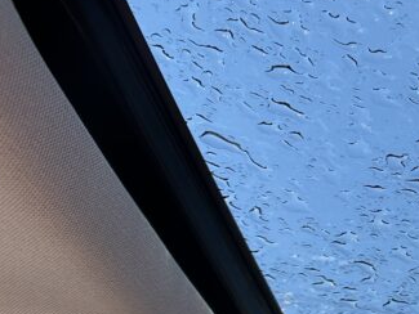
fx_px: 993
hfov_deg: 21.4
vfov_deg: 18.0
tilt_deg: +39.9
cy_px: 187
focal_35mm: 82
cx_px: 557
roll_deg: -9.2
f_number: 1.5
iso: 40
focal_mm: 5.7
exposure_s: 1/160
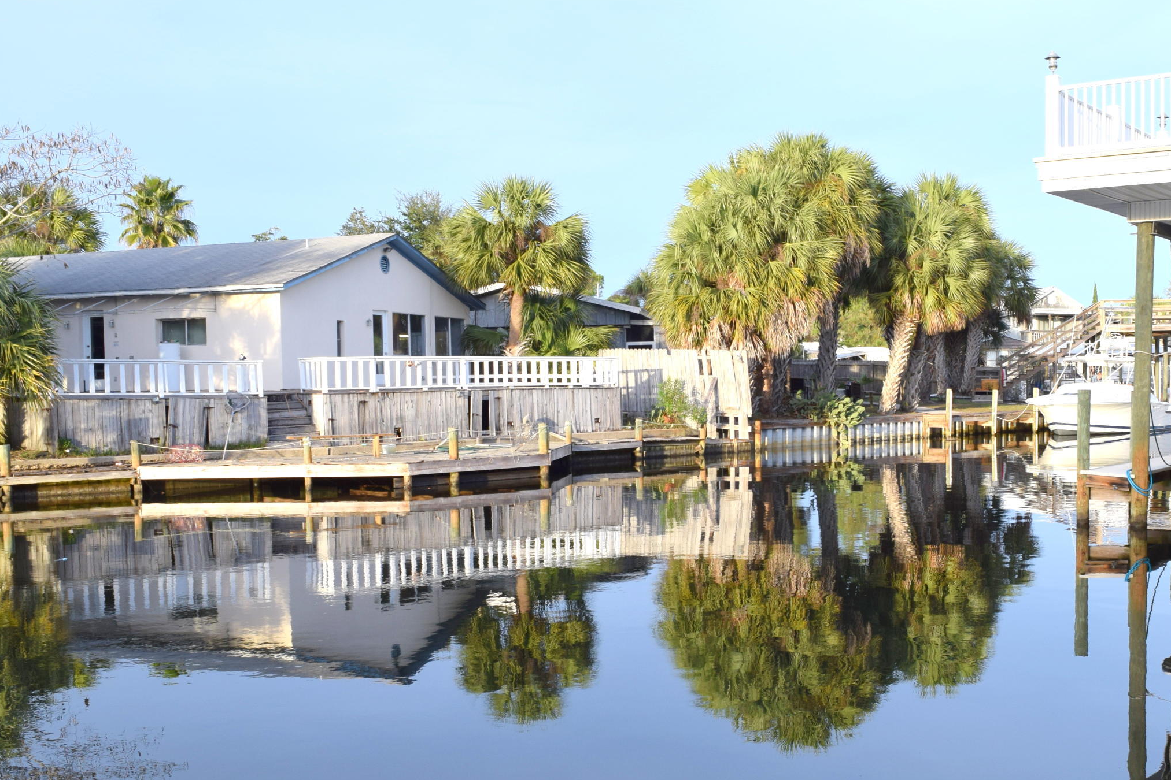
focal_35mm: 40
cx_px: 727
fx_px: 1301
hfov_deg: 48.0
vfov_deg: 33.2
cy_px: 495
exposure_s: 1/250
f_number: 8
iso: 250
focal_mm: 18
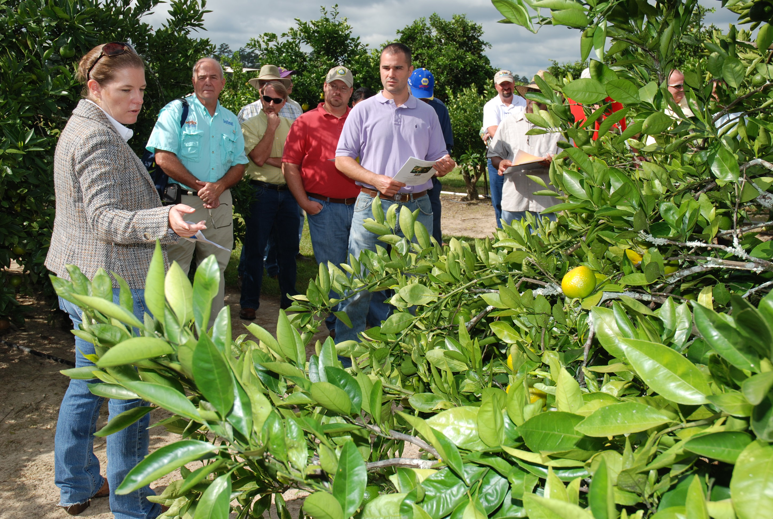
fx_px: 775
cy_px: 260
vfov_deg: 37.0
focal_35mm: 36
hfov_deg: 53.0
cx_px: 386
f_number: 8
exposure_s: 1/200
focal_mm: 24
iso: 100
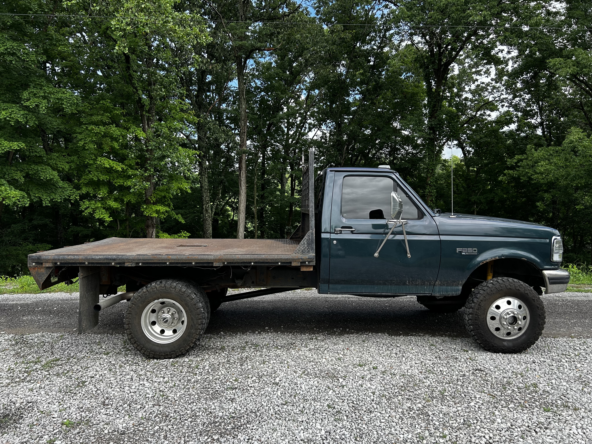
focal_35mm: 26
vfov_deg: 53.1
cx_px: 296
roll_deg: +1.8
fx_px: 445
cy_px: 222
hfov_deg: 67.3
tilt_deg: -3.5
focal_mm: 5.7
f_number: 1.5
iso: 50
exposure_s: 1/957
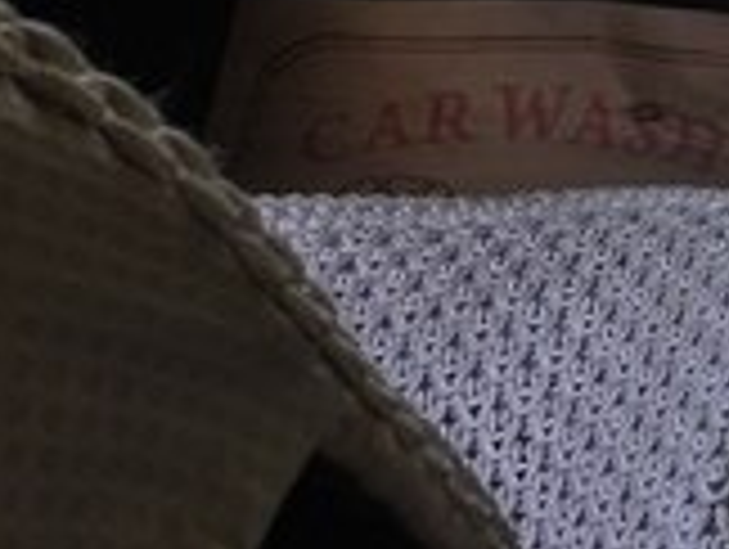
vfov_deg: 11.7
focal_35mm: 118
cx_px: 1098
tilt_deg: -22.6
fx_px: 2489
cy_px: -398
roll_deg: +0.2
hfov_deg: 15.4
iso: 32
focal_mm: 4.15
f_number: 2.2
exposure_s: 1/103
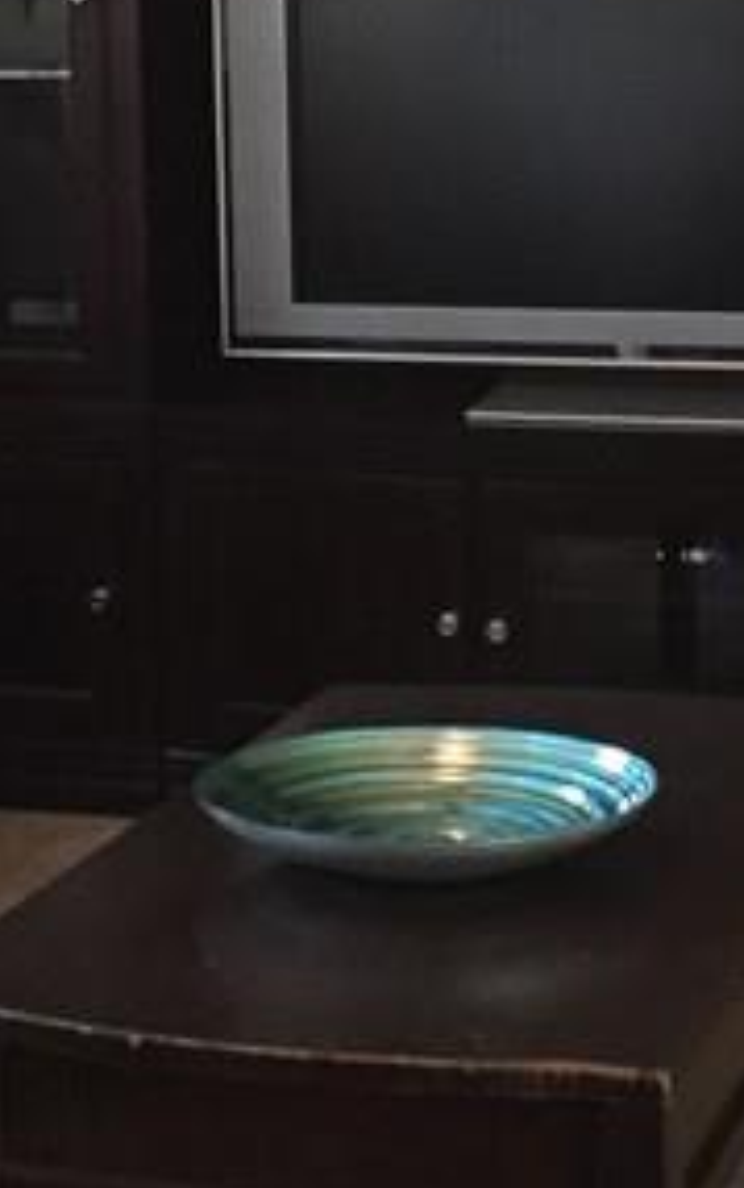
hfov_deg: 11.9
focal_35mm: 110
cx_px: 125
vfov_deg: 18.8
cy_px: 336
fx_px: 3565
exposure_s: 1/24
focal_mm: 4.15
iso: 250
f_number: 2.2
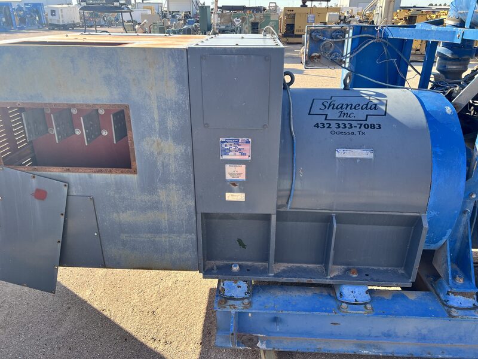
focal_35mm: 26
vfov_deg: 53.1
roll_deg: +0.3
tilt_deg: -24.3
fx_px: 359
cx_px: 239
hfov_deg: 67.3
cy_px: 180
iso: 50
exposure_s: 1/902
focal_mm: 5.7
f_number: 1.5
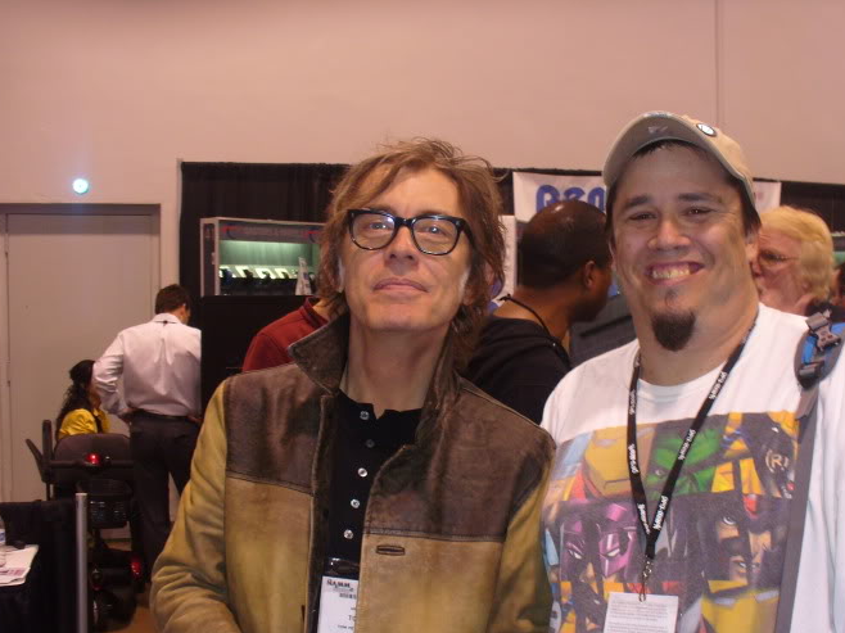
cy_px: 372
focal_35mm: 45
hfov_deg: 42.0
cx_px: 493
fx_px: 1098
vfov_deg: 32.1
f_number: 2.8
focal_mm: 6.1
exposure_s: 1/30
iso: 100
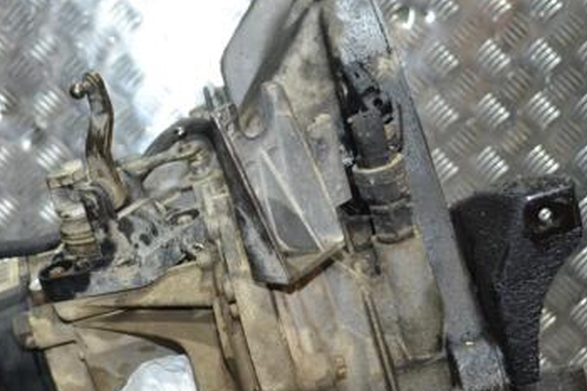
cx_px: 215
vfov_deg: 18.8
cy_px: 265
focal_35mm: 72
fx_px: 1173
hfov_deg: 28.0
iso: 1400
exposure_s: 1/60
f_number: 4.5
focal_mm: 28
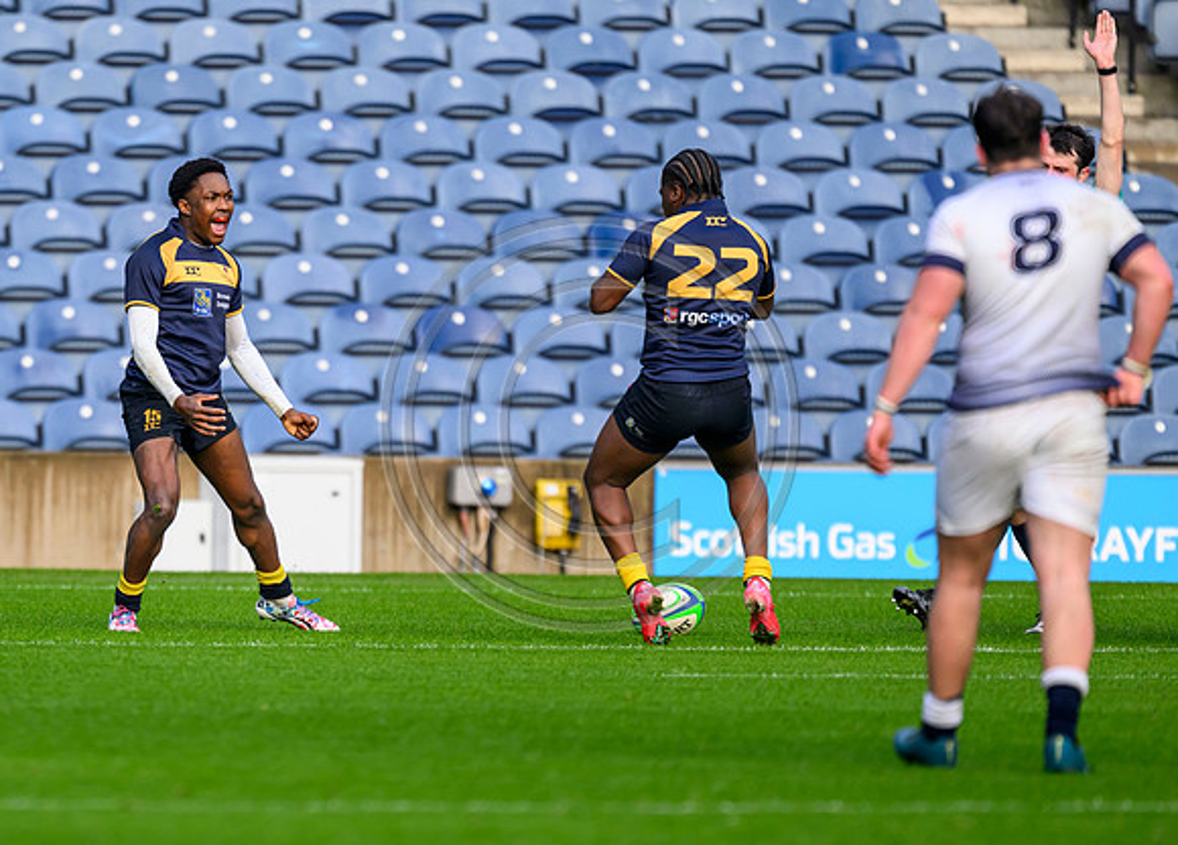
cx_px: 287
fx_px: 27706
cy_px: 550
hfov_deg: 2.4
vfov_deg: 1.7
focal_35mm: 827
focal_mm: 560
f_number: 4
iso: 1000
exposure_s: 1/1000
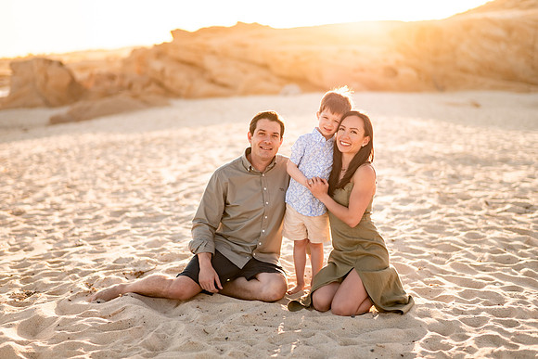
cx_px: 269
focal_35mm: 58
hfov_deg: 34.5
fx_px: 867
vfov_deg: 23.4
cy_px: 180
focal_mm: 58
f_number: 1.8
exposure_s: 1/3200
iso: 100
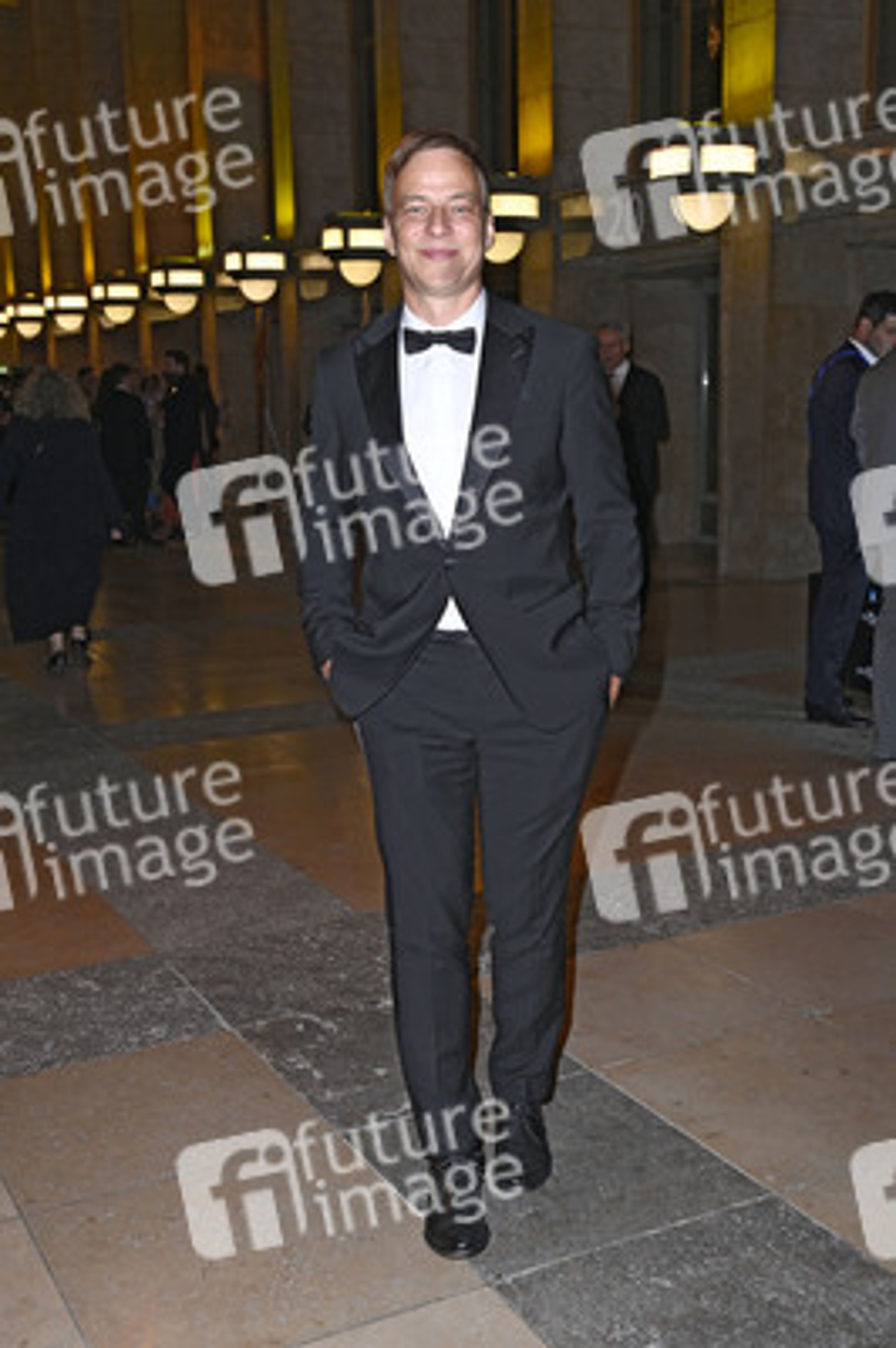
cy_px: 674
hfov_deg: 33.3
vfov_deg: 48.5
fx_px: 1496
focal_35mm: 40
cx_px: 448
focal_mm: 40
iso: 1250
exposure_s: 1/125
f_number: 5.6
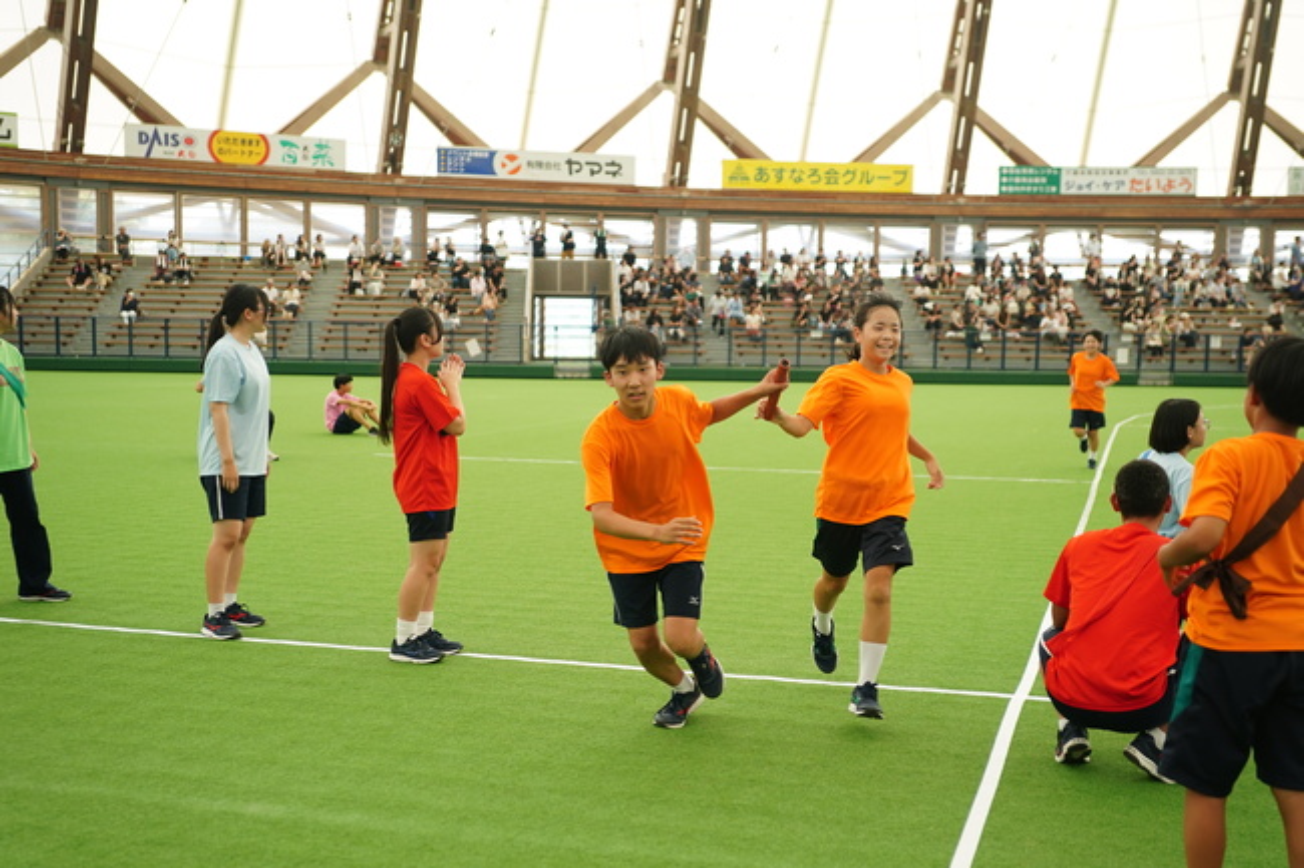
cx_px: 652
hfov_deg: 43.6
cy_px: 434
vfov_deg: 29.8
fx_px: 1629
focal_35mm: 45
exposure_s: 1/1600
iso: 800
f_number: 2.8
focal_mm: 45
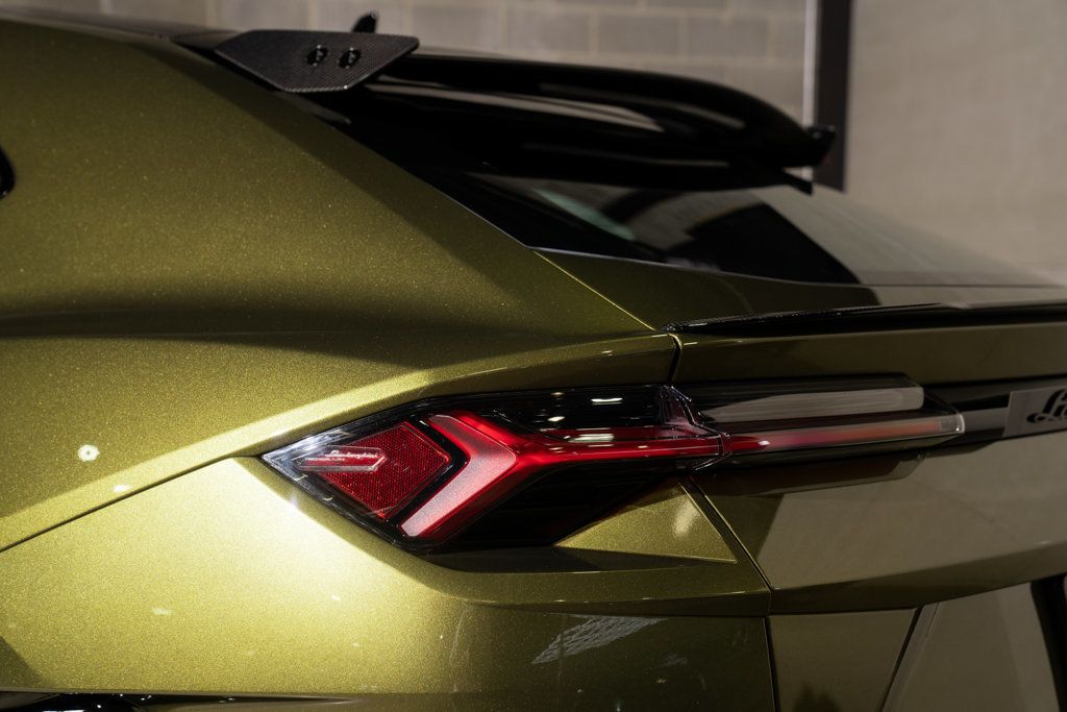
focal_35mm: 53
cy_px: 356
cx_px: 534
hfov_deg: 37.7
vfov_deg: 25.6
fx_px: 1565
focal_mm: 52
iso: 160
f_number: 4.5
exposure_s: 1/125
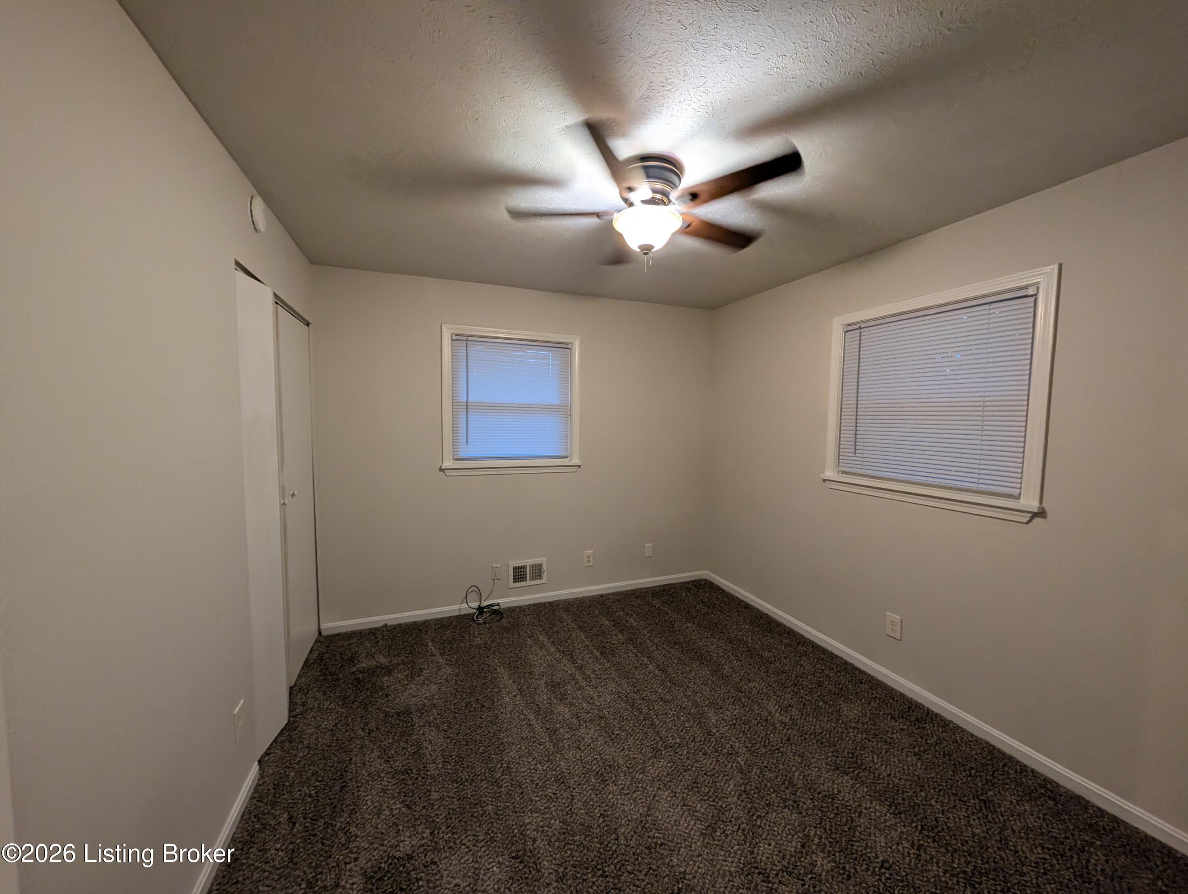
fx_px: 412
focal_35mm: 12
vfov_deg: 94.6
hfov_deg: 110.5
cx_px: 594
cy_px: 447
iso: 192
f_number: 1.7
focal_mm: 2.02
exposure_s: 1/60
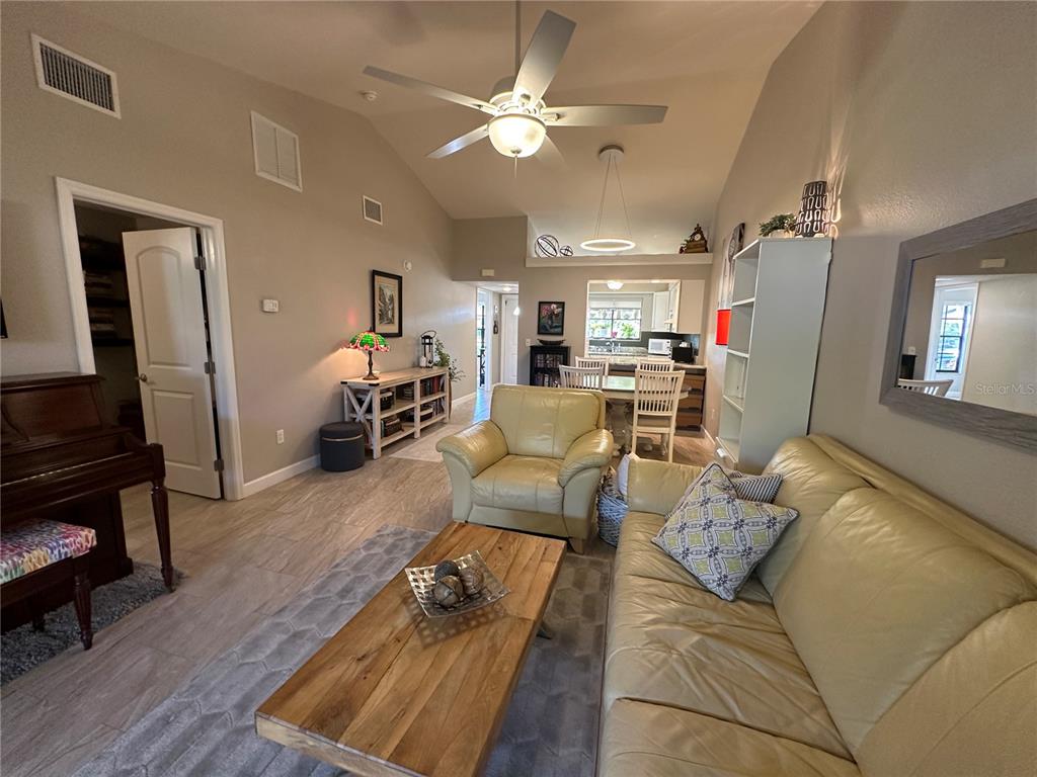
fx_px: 419
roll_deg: -1.0
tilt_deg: -7.5
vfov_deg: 85.7
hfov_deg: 102.1
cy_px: 388
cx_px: 518
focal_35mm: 14
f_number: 2.2
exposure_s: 1/60
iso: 250
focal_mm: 2.22
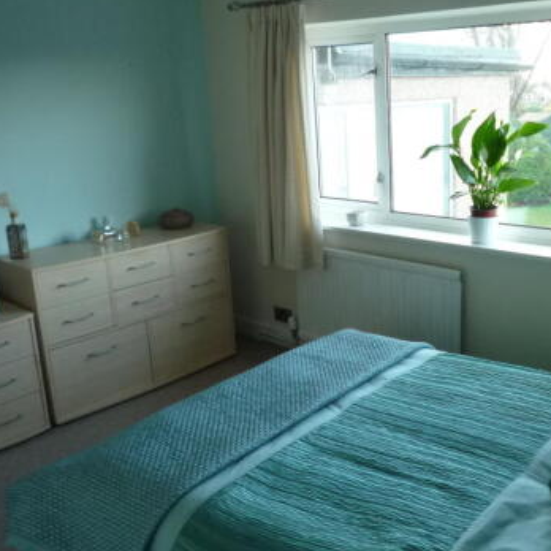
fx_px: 666
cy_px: 276
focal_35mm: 37
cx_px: 378
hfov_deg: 44.1
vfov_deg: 44.9
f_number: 2.8
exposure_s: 1/30
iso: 200
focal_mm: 4.4
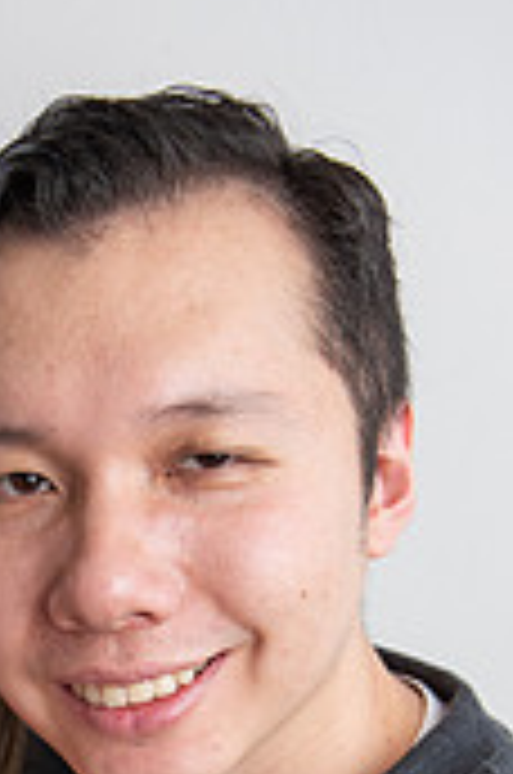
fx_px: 1631
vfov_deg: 25.0
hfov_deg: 17.1
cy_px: 832
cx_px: -90
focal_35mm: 76
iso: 250
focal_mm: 29
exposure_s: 1/160
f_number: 3.5
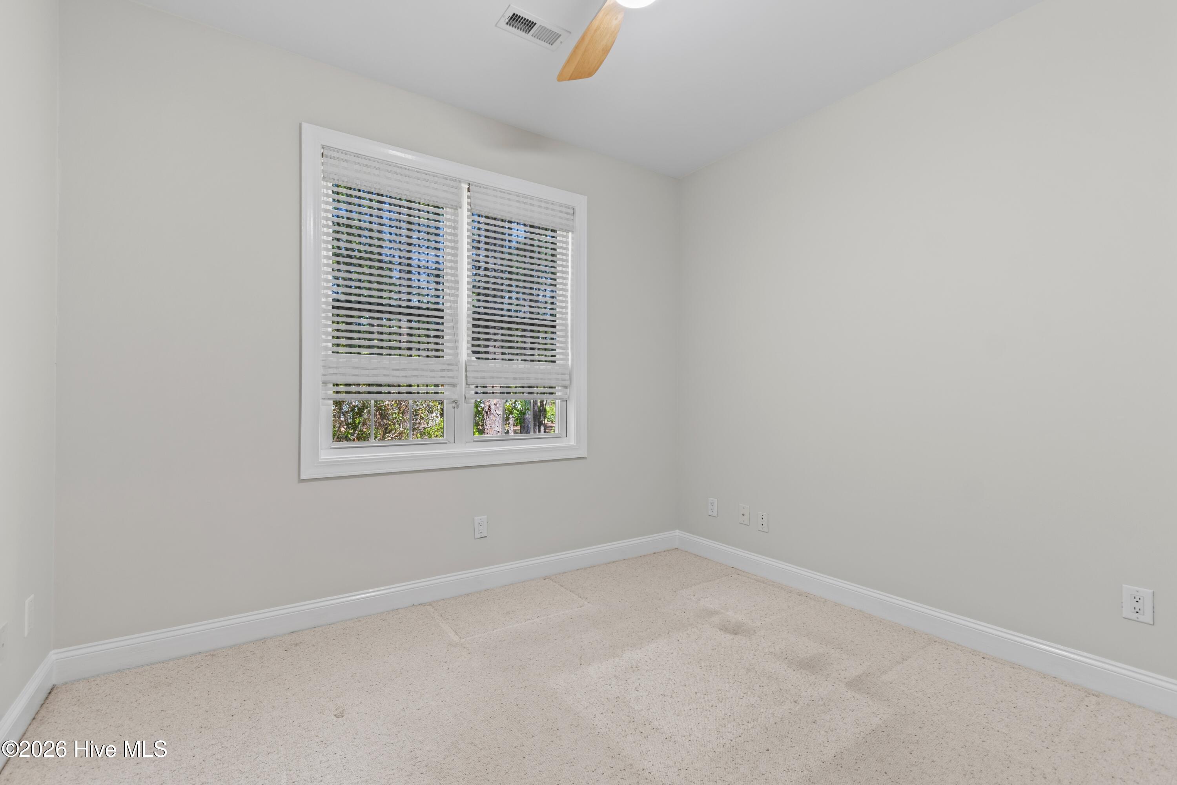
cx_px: 588
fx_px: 490
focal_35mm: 15
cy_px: 392
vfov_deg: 77.3
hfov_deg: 100.4
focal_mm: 10
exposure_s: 1
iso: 100
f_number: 4.5
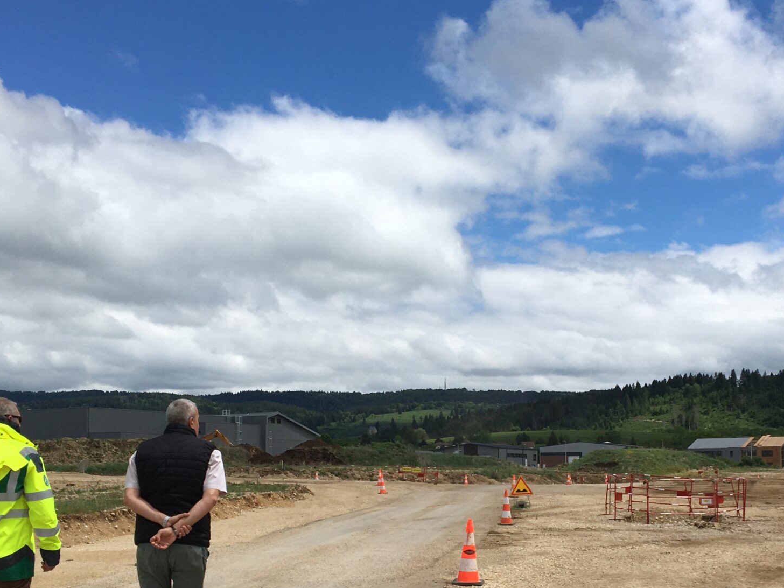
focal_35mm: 51
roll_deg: -0.1
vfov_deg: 28.2
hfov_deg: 37.4
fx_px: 1155
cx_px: 441
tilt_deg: +3.4
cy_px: 439
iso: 25
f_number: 2.2
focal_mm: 4.15
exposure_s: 1/3663
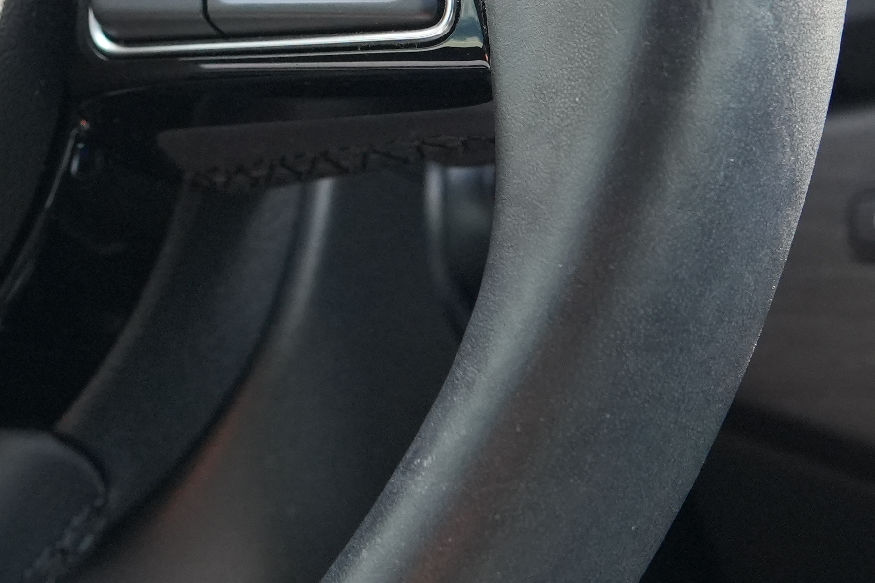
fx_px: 3815
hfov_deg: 13.0
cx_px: 63
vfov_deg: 8.6
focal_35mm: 157
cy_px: -170
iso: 1000
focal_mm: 30
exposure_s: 1/250
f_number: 4
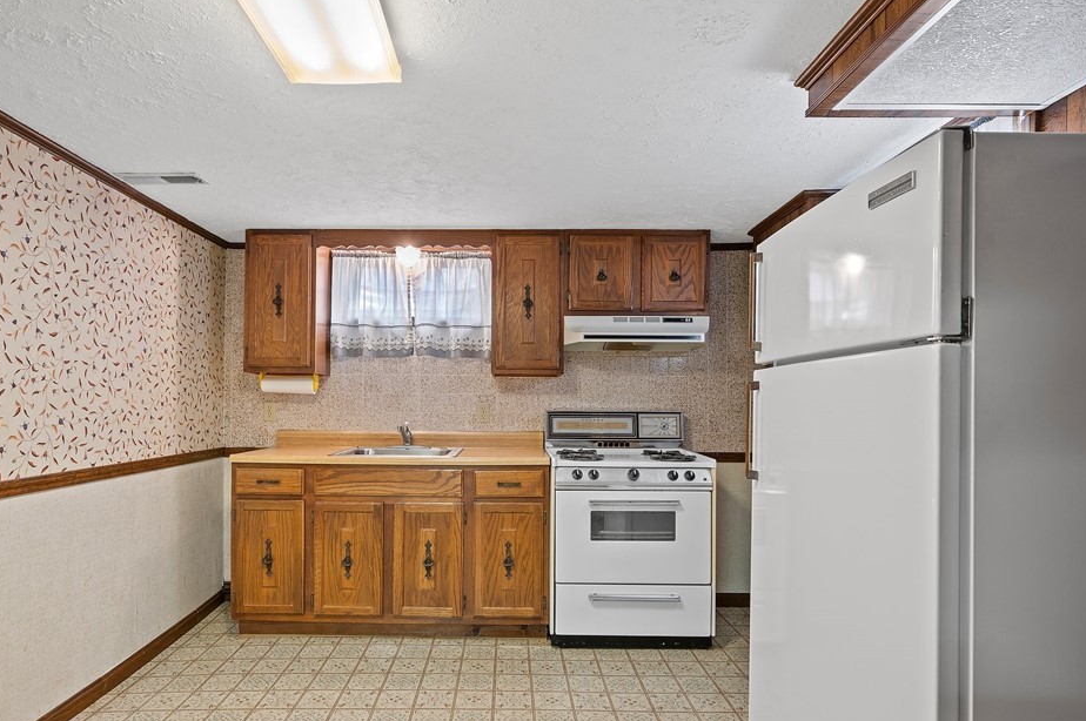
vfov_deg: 60.2
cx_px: 499
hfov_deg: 82.2
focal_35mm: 21
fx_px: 620
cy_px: 399
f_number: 8
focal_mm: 17.5
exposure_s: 1
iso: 400
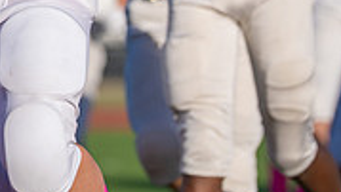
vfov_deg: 2.1
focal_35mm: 571
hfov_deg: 3.8
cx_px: -44
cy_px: -150
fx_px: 5167
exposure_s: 1/2000
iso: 100
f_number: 2.8
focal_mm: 150
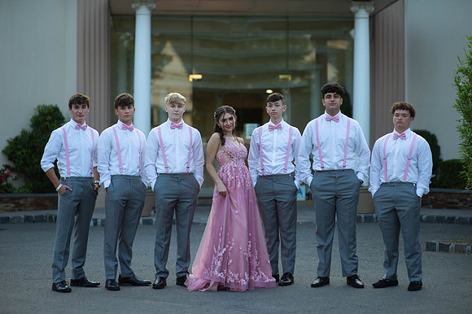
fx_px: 1114
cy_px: 157
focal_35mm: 85
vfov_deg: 16.1
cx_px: 236
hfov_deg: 23.9
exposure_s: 1/1000
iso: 250
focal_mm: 85
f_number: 2
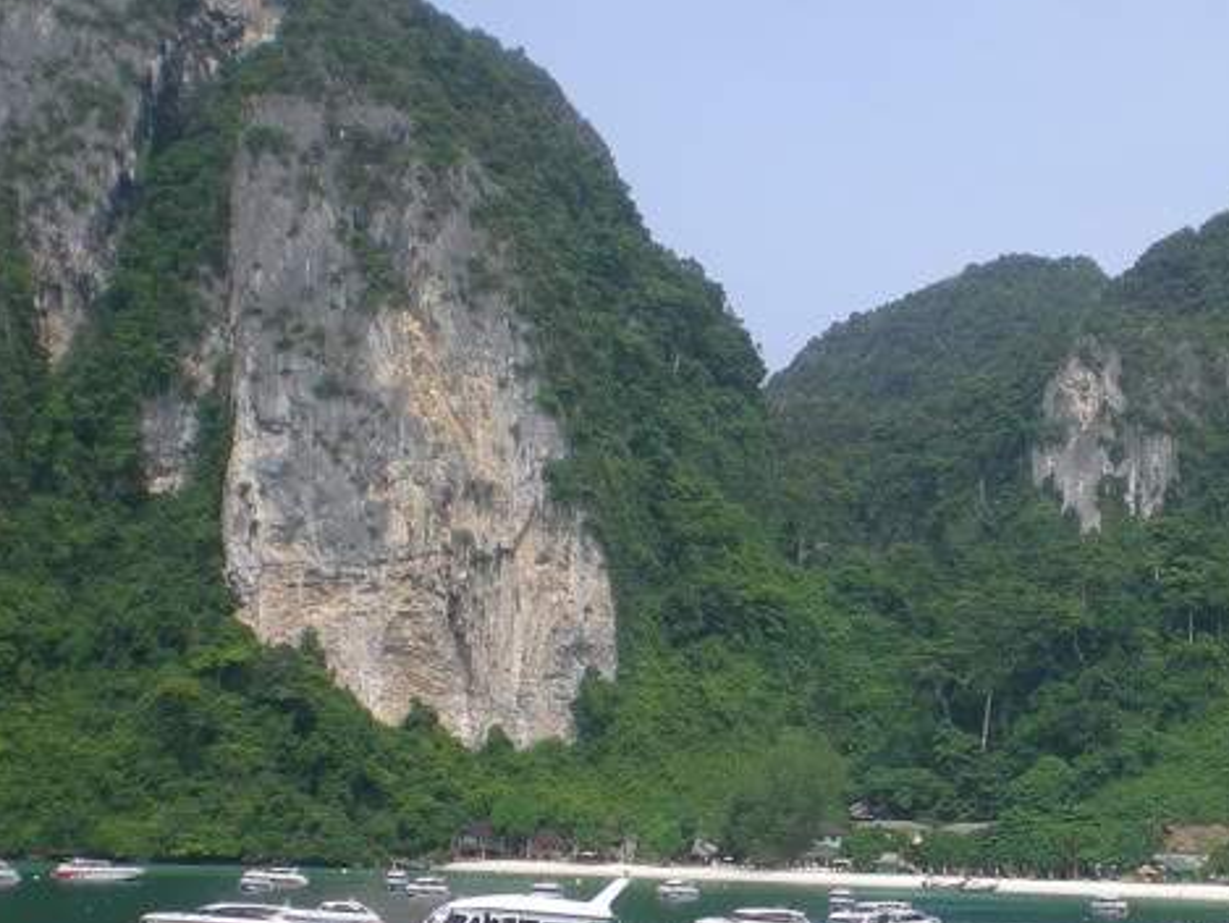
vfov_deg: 17.7
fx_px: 2948
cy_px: 711
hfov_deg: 23.3
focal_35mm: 83
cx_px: 912
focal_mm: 6.3
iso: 50
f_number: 4.6
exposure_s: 1/393
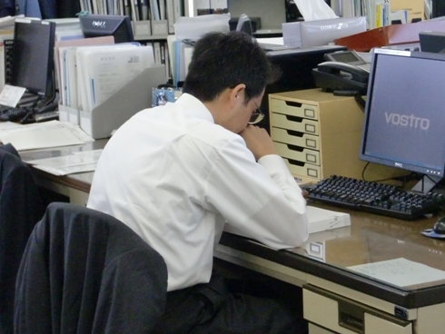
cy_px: 167
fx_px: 1196
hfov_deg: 21.1
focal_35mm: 93
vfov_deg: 15.9
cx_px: 222
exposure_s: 1/100
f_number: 5.2
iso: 640
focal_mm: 16.5
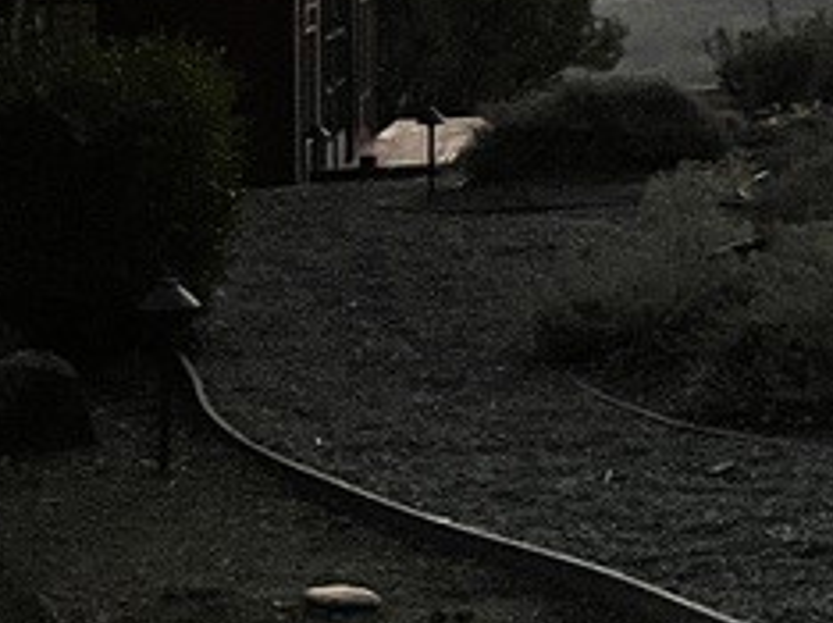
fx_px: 2740
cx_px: 1652
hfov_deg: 14.4
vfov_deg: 12.7
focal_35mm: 114
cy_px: -110
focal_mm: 4.2
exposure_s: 1/40
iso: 640
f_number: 1.6
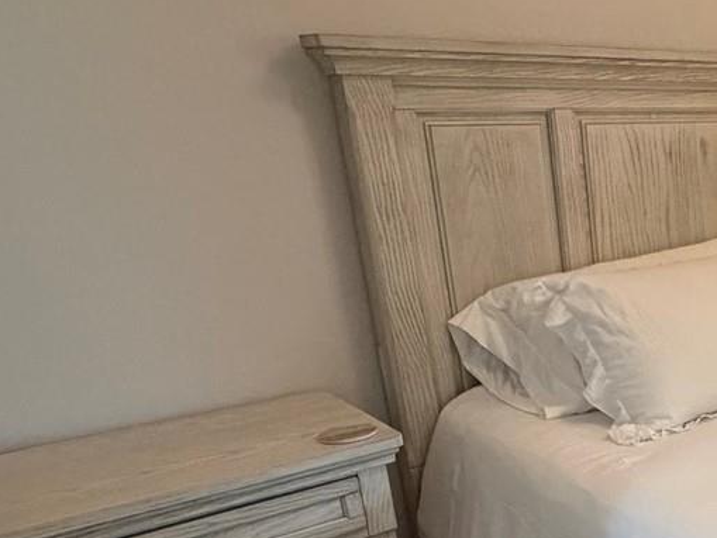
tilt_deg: -19.1
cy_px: 411
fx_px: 912
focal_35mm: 44
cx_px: 876
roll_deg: -0.3
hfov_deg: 34.0
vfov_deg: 32.2
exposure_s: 1/60
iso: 640
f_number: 2.2
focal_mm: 2.22
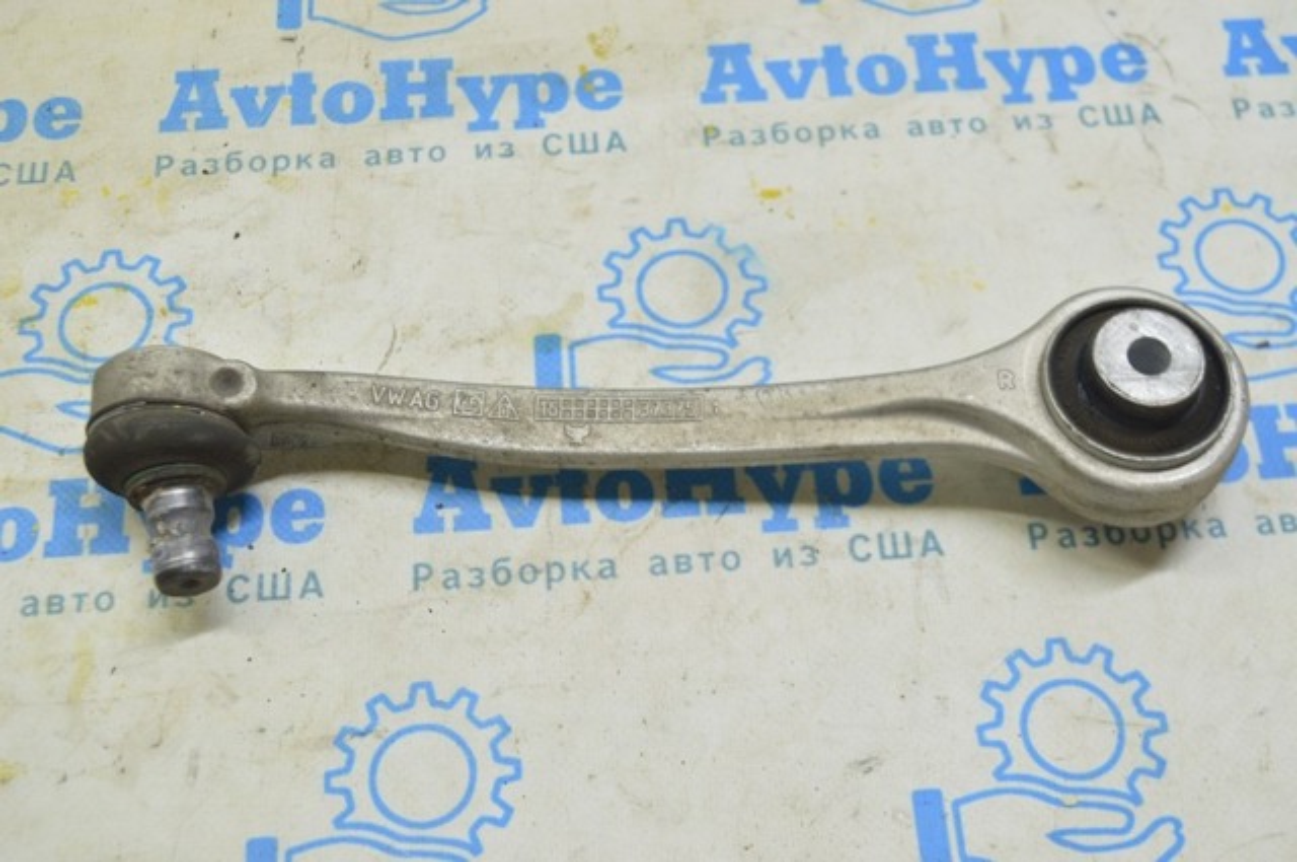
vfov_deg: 28.9
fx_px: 1673
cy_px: 431
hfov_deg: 42.4
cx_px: 648
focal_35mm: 46
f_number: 5.6
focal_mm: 31
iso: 400
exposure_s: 1/20
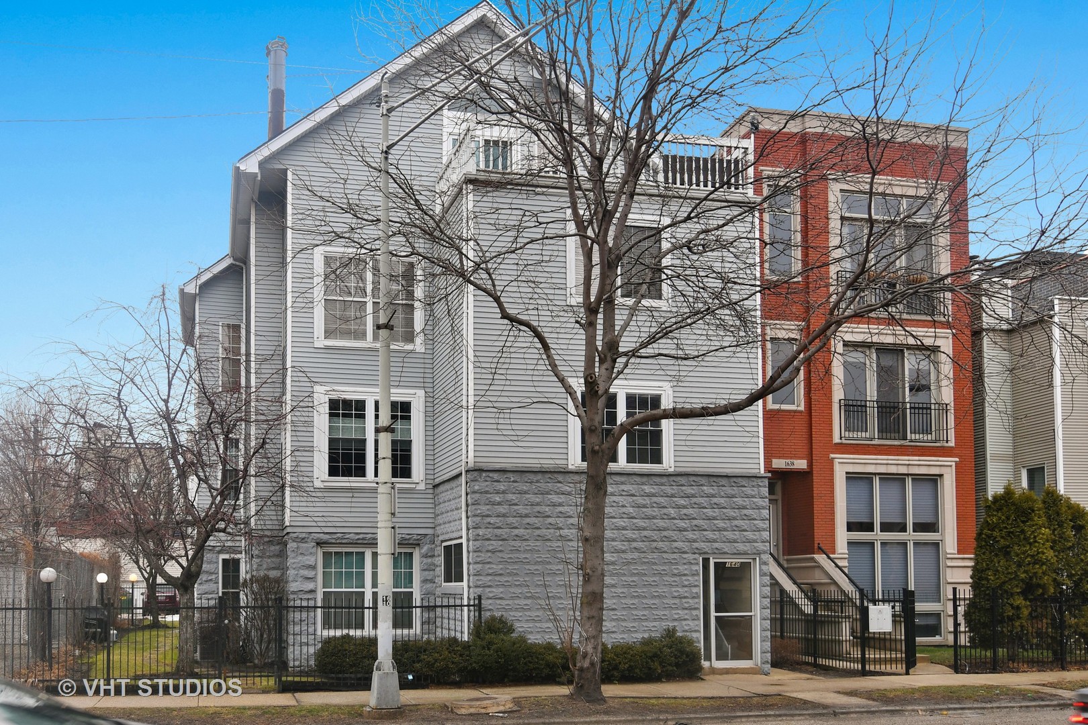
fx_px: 967
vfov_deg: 41.1
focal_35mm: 32
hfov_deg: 58.7
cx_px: 544
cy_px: 362
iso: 125
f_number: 8
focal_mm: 16
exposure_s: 1/30
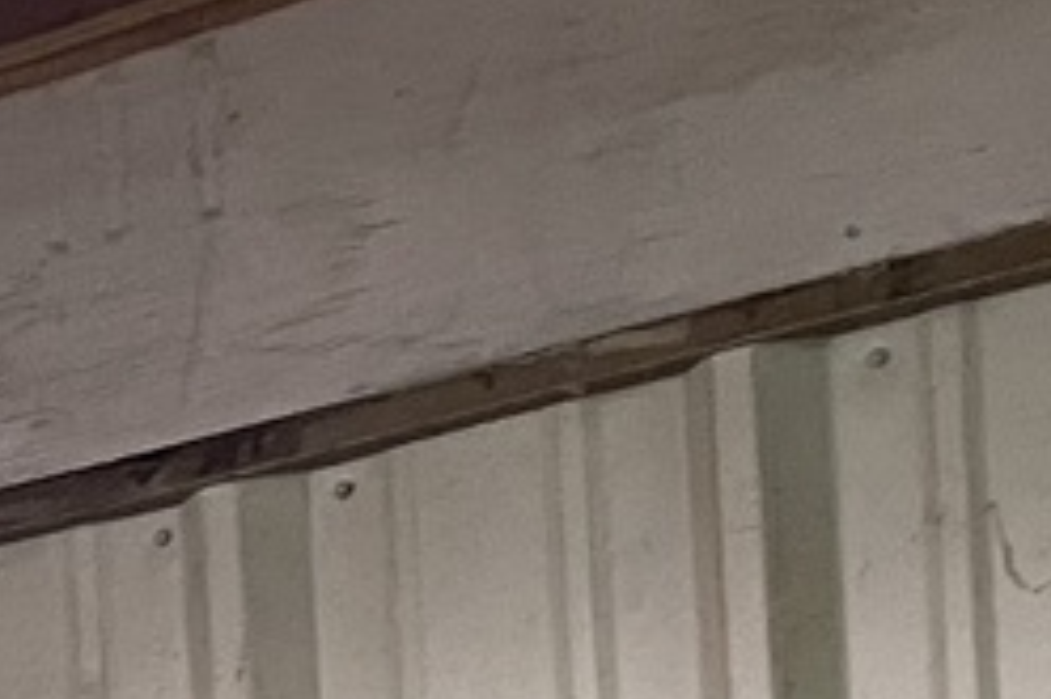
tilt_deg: +1.4
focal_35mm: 151
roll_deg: +0.9
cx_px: -763
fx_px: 4405
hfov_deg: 12.6
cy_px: 1720
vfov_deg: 8.3
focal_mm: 5.1
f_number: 1.6
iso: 320
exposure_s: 1/60
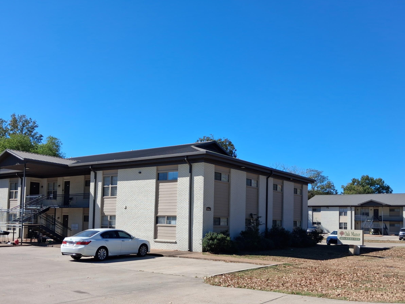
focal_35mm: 34
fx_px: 398
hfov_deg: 53.9
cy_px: 189
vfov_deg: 41.5
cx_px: 220
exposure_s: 1/580
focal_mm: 4
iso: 25
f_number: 1.8
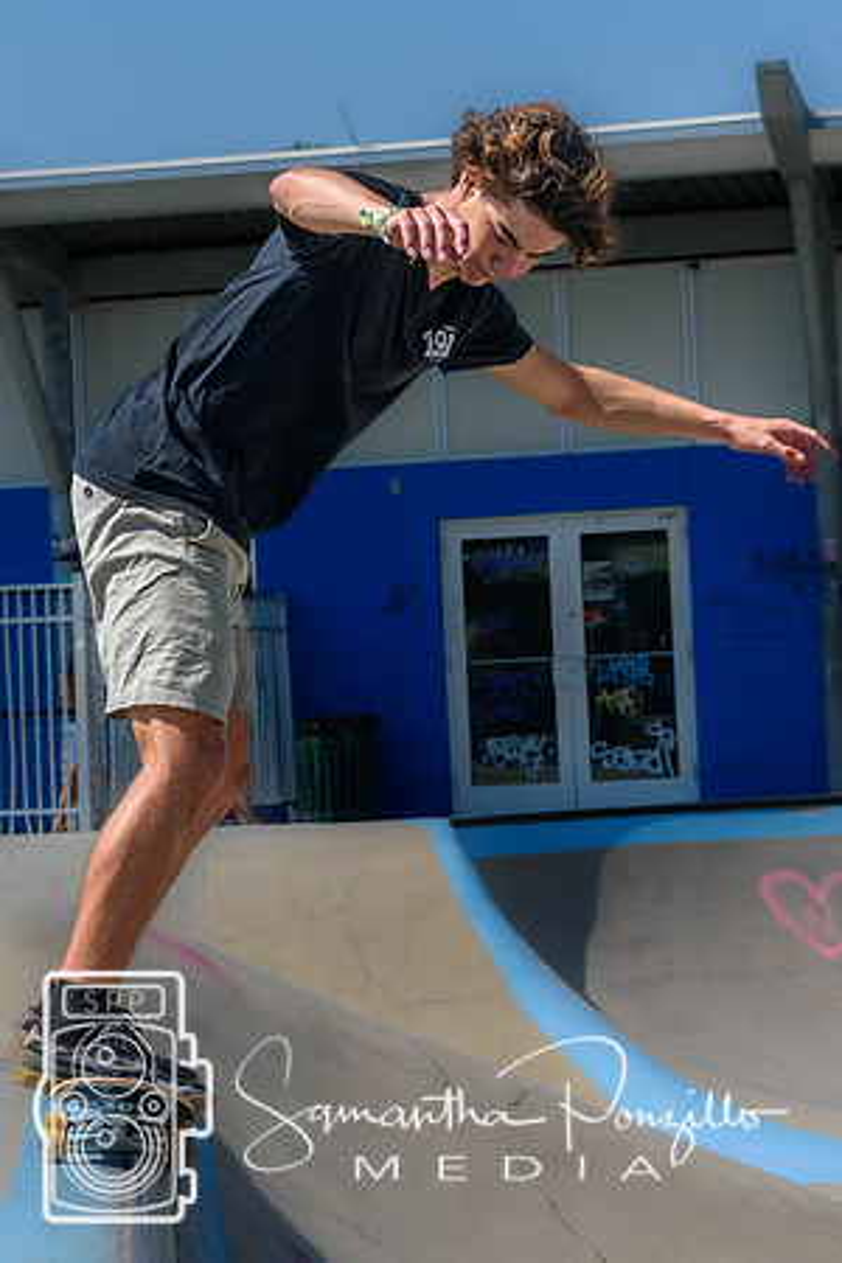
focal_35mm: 158
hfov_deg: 8.7
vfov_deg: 13.0
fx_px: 5525
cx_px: 316
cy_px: 632
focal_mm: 70
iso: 200
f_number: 7.1
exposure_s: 1/800
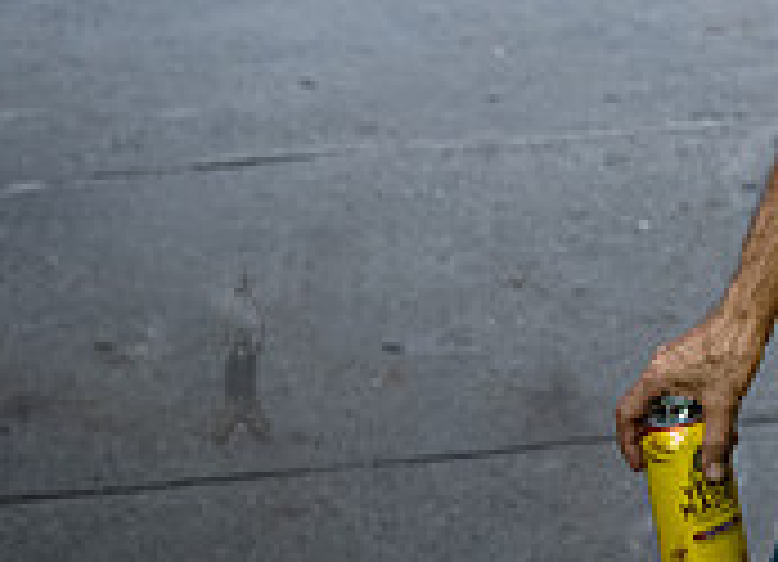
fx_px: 3172
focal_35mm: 143
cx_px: 1090
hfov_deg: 13.3
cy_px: -355
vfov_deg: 9.7
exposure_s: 1/800
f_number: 3.5
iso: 5000
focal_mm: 38
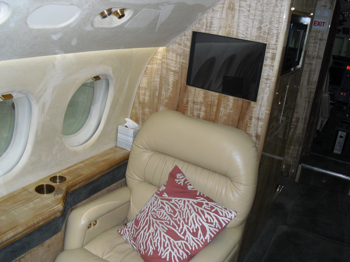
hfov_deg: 51.4
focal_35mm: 36
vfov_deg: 39.7
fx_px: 364
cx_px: 175
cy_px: 131
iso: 200
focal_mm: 6.3
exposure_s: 1/60
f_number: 3.1
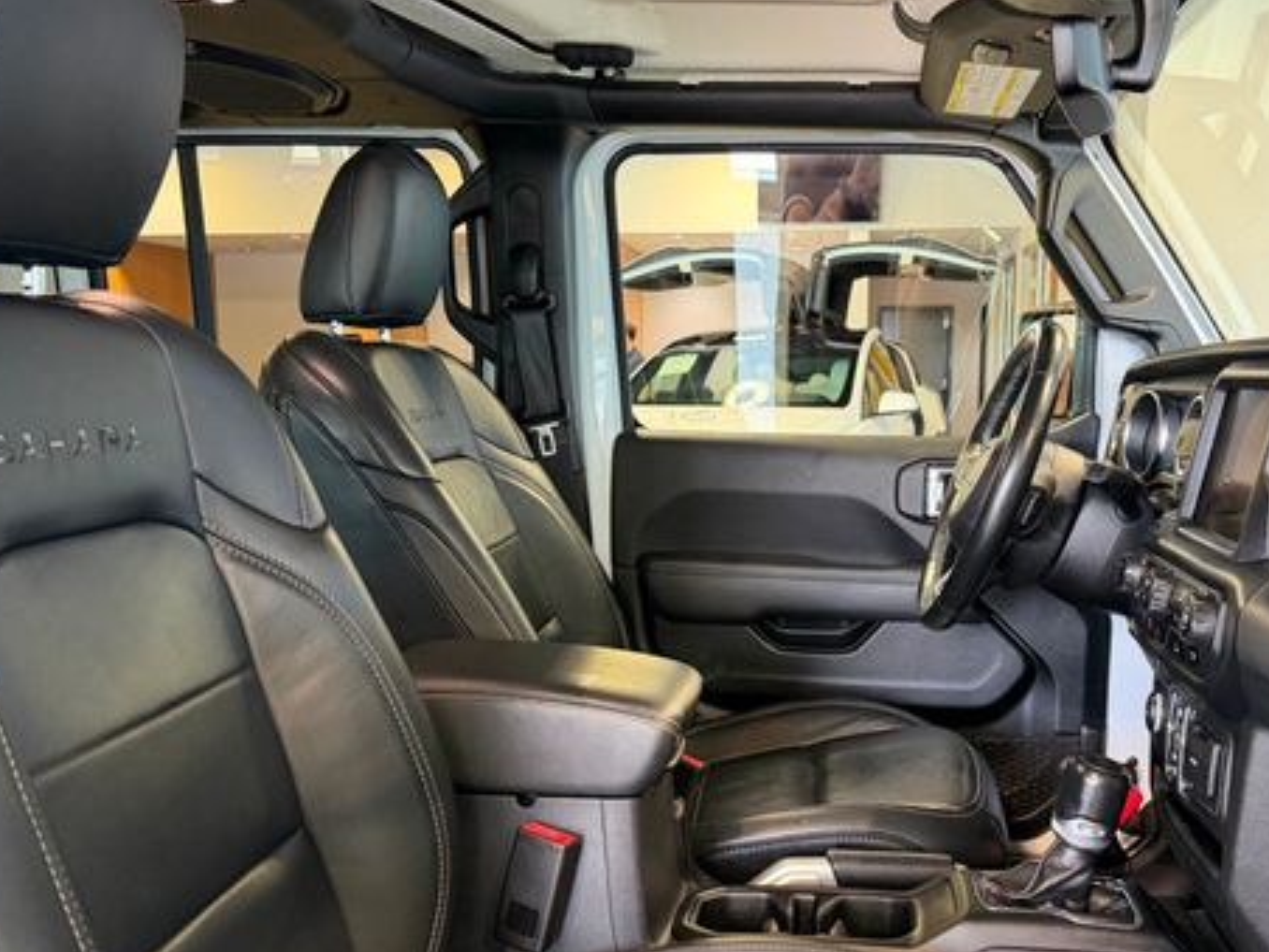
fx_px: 1246
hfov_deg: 53.8
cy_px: 531
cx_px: 722
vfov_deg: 41.7
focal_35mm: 34
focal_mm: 6.76
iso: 400
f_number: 1.78
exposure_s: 1/60
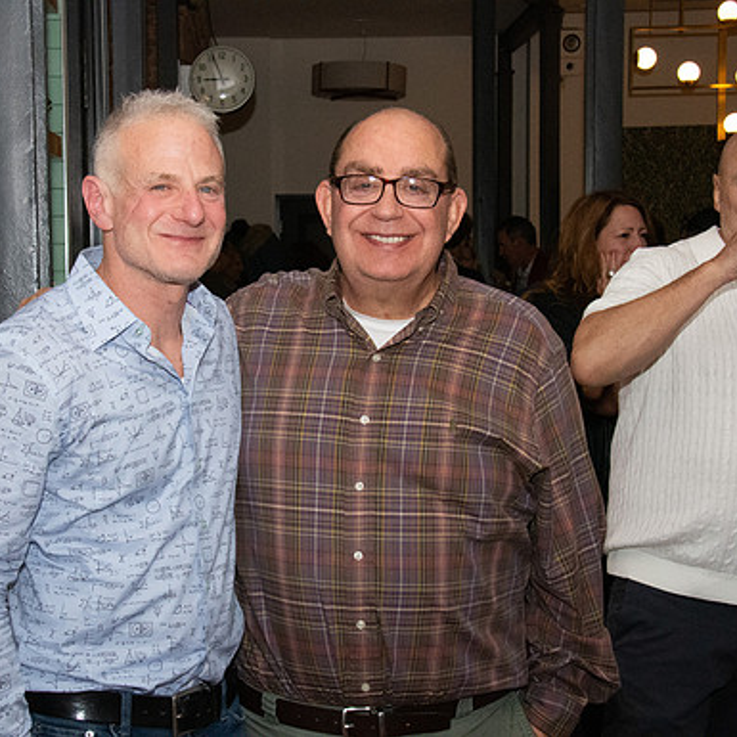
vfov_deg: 23.7
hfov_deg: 23.6
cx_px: 274
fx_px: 1758
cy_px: 368
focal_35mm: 73
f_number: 11
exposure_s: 1/160
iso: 5000
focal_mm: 38
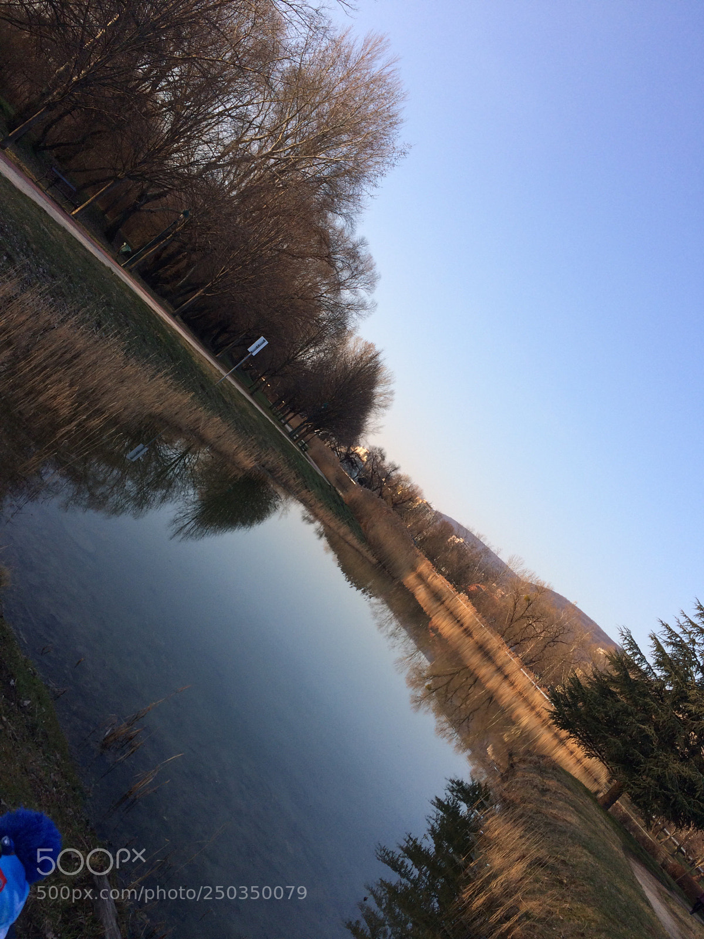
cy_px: 470
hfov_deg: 48.2
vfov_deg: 61.7
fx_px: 786
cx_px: 352
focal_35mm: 29
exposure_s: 1/720
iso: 32
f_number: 2.2
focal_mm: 4.15
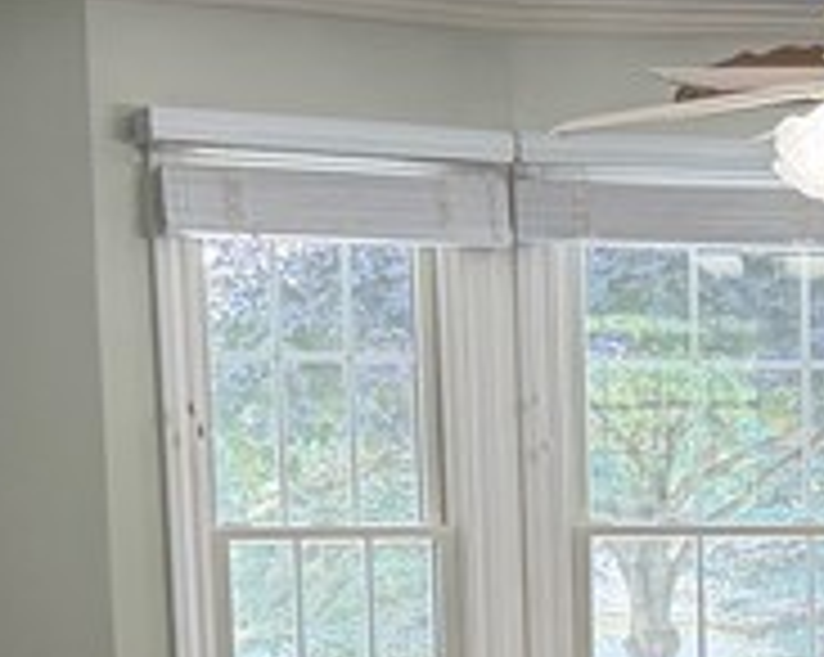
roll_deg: +0.7
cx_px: 1022
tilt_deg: -8.7
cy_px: 922
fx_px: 3191
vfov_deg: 11.4
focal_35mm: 131
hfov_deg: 14.2
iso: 200
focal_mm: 6.76
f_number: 1.78
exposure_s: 1/127
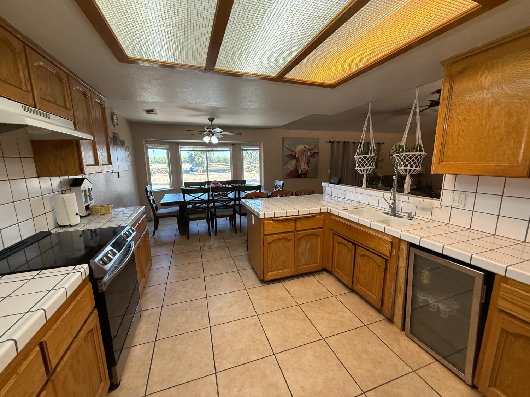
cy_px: 198
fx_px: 214
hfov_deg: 102.1
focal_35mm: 14
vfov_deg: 85.7
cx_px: 265
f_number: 2.2
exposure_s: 1/120
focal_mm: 2.22
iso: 200
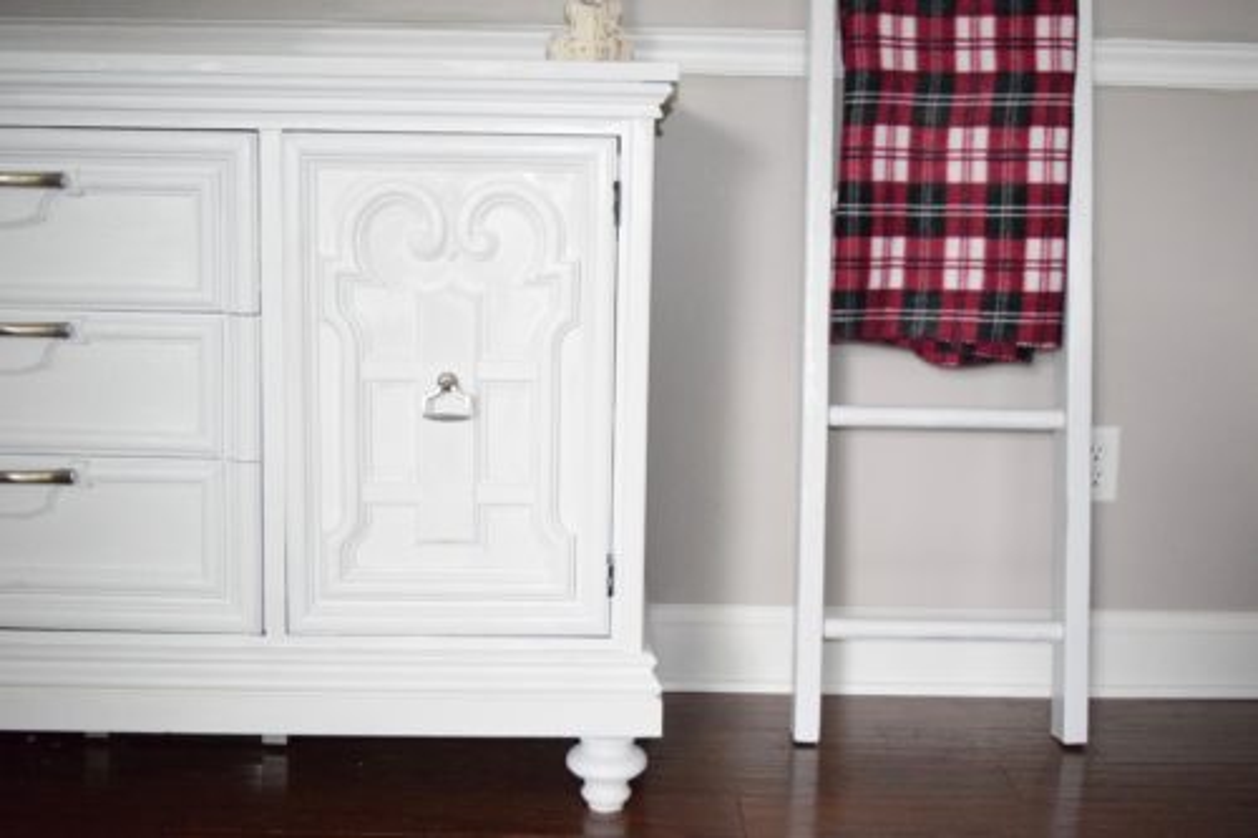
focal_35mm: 44
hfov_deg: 45.0
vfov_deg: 30.8
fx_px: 1519
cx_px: 629
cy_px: 419
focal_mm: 29
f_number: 4.5
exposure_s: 1/50
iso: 6400
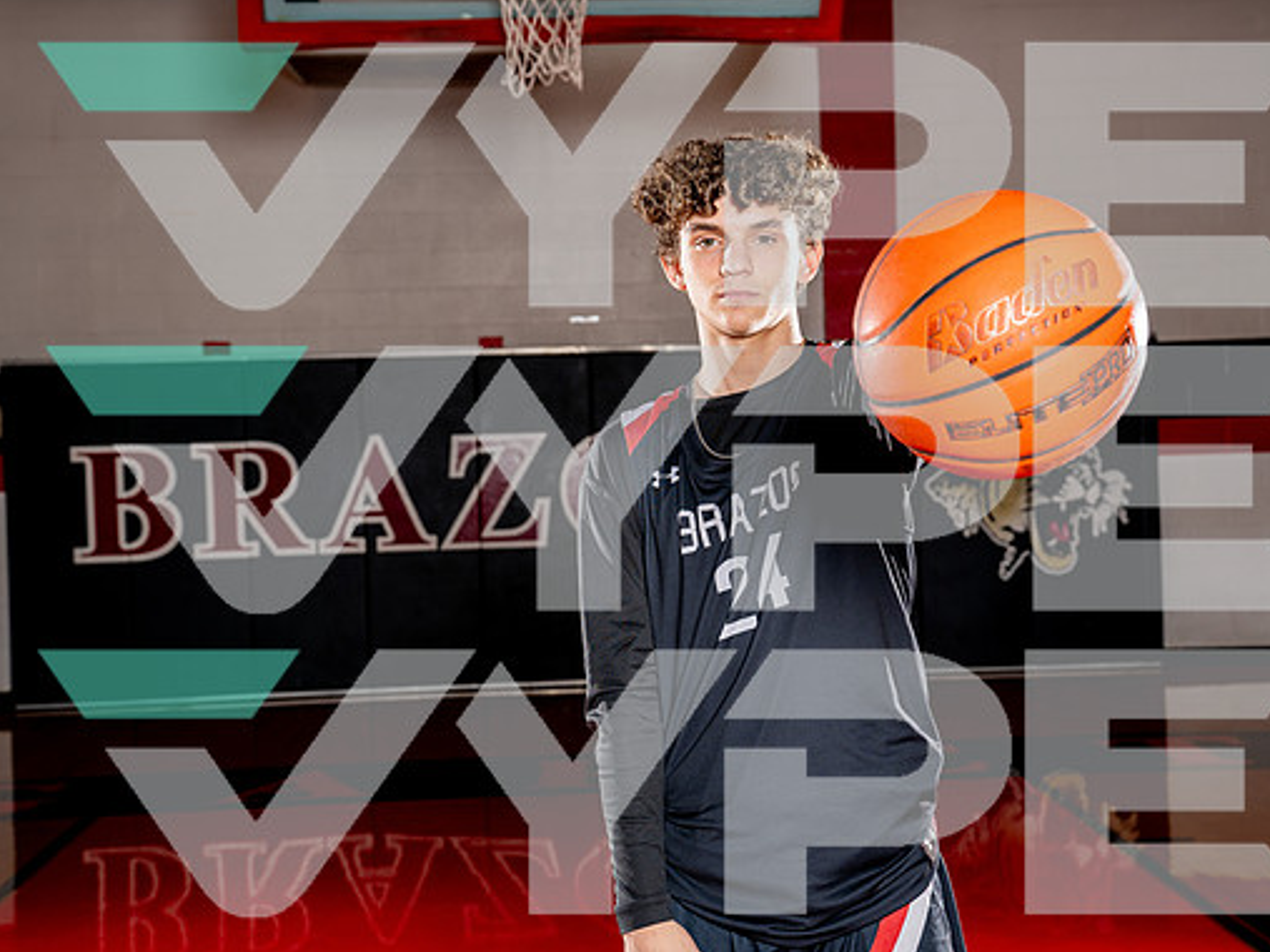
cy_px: 480
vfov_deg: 26.5
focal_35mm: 55
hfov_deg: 34.9
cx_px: 684
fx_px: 2017
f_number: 5.6
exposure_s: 1/250
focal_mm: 50
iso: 100
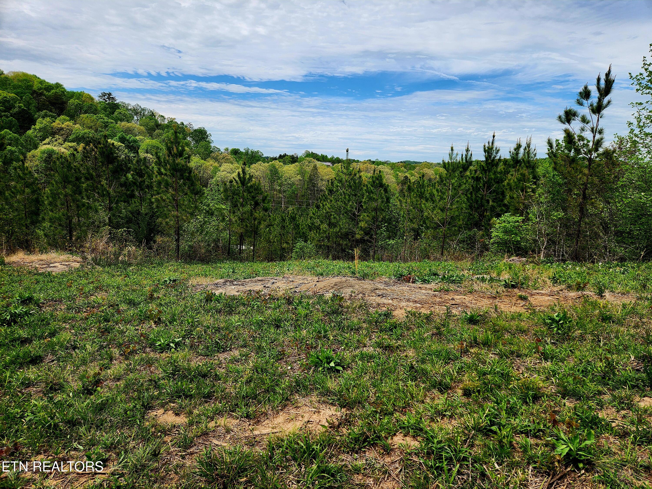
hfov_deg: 73.9
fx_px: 433
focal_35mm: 23
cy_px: 244
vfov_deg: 58.9
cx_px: 326
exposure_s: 1/2500
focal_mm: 5.4
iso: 20
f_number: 1.8
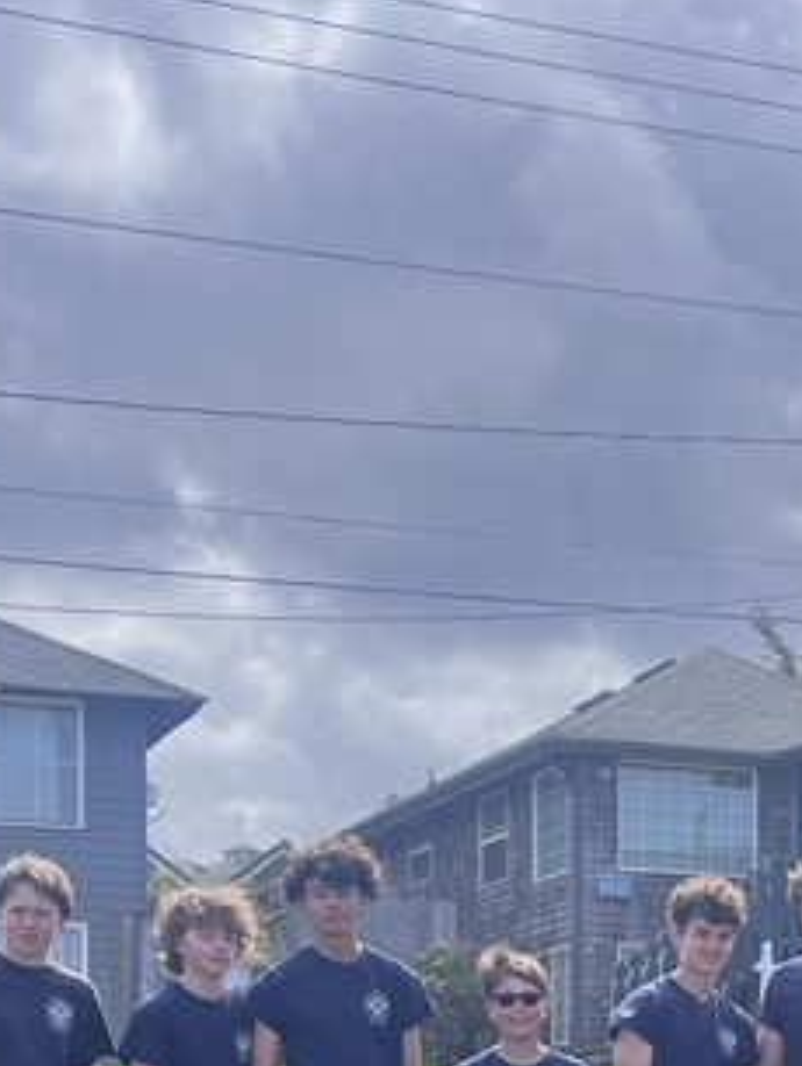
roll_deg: +0.6
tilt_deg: +0.6
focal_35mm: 87
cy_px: 1212
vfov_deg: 21.2
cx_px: 900
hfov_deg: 16.4
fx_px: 2684
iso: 50
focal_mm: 5.1
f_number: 1.6
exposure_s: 1/2967
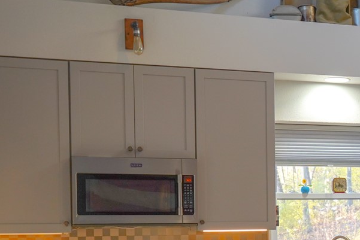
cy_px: 242
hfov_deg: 24.1
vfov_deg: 16.9
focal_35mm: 79
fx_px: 790
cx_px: 393
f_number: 4
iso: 1250
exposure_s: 1/160
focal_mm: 28
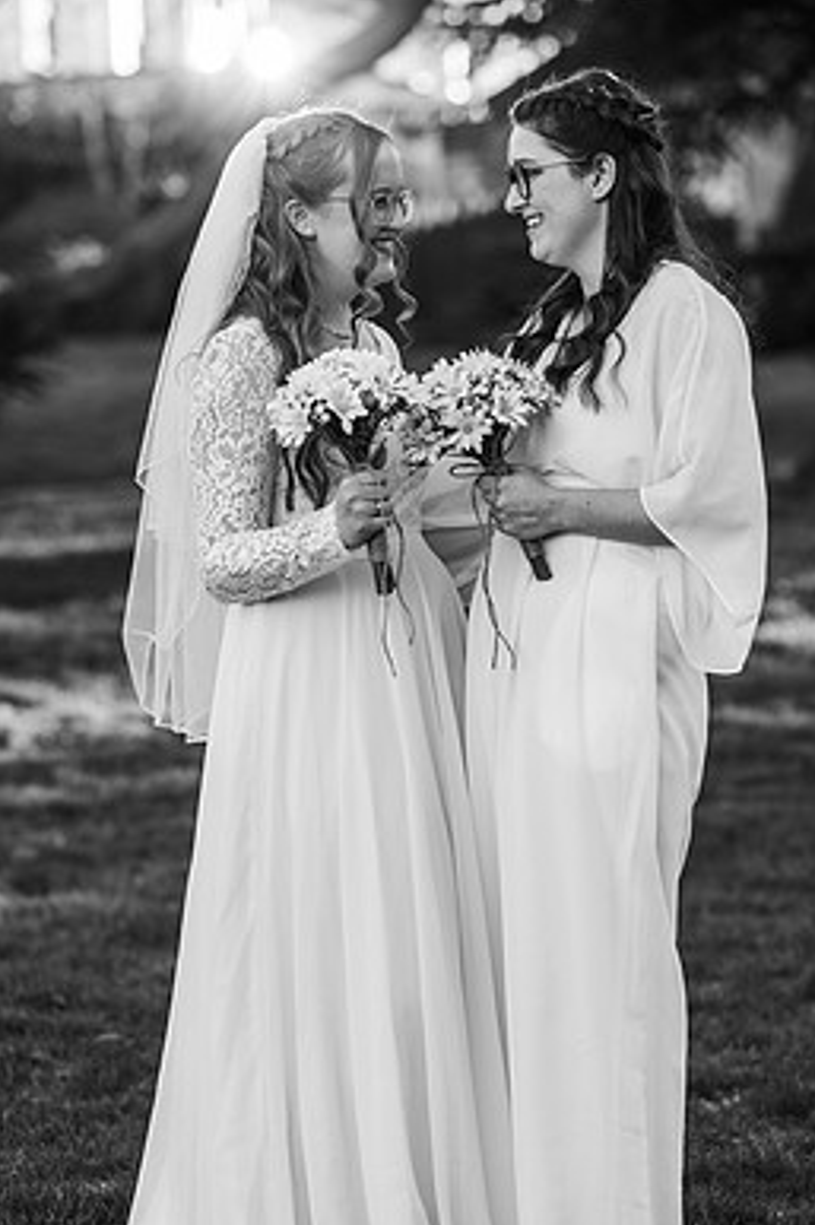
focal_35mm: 99
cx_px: 461
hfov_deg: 13.8
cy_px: 657
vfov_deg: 20.6
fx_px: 3365
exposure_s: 1/1000
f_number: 2.5
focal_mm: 85
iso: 100
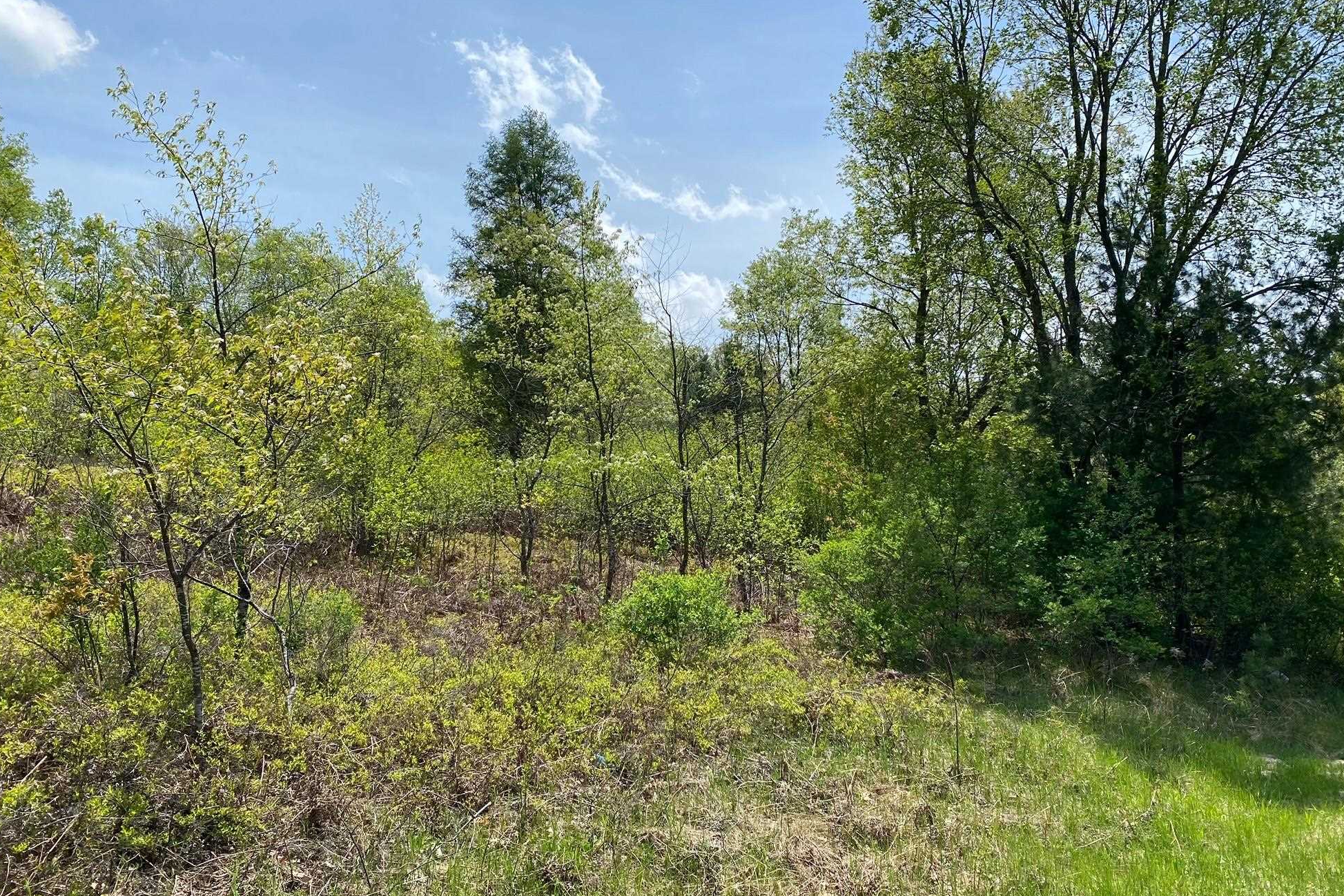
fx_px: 1045
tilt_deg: +6.2
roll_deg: +0.7
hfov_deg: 65.5
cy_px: 464
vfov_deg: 46.4
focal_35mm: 28
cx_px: 687
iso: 32
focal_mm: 4.25
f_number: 1.8
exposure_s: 1/2755
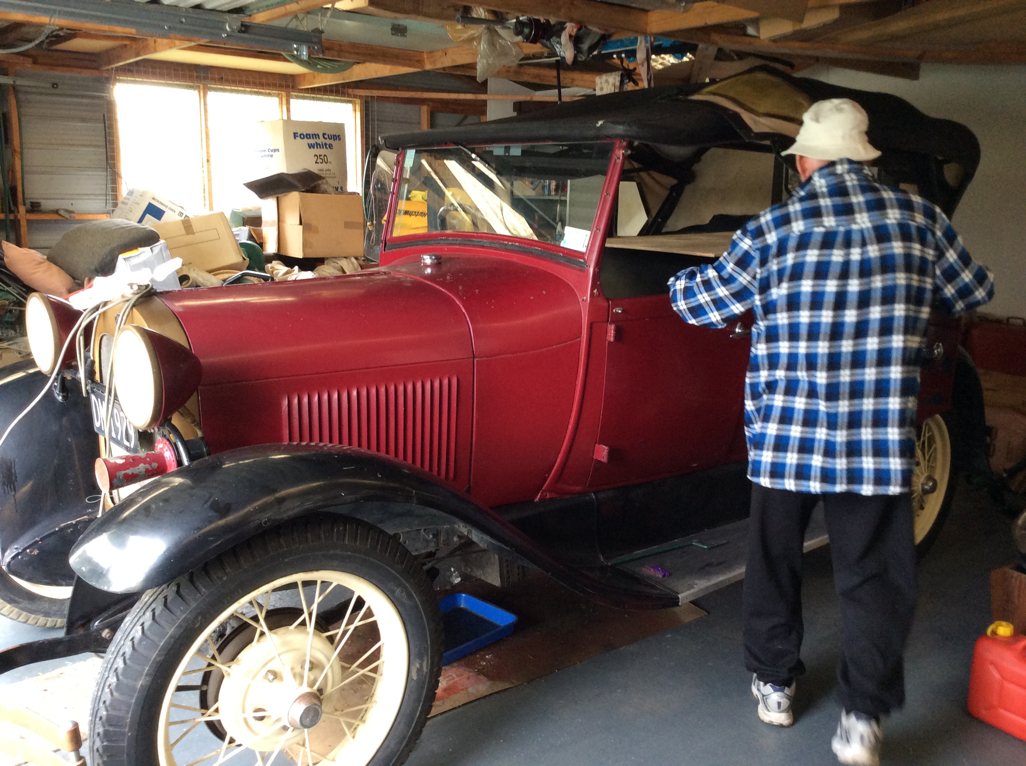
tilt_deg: -12.6
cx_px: 513
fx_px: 947
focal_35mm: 32
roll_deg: -0.6
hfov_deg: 56.9
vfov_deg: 44.1
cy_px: 383
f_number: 2.4
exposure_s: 1/25
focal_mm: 3.3
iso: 100
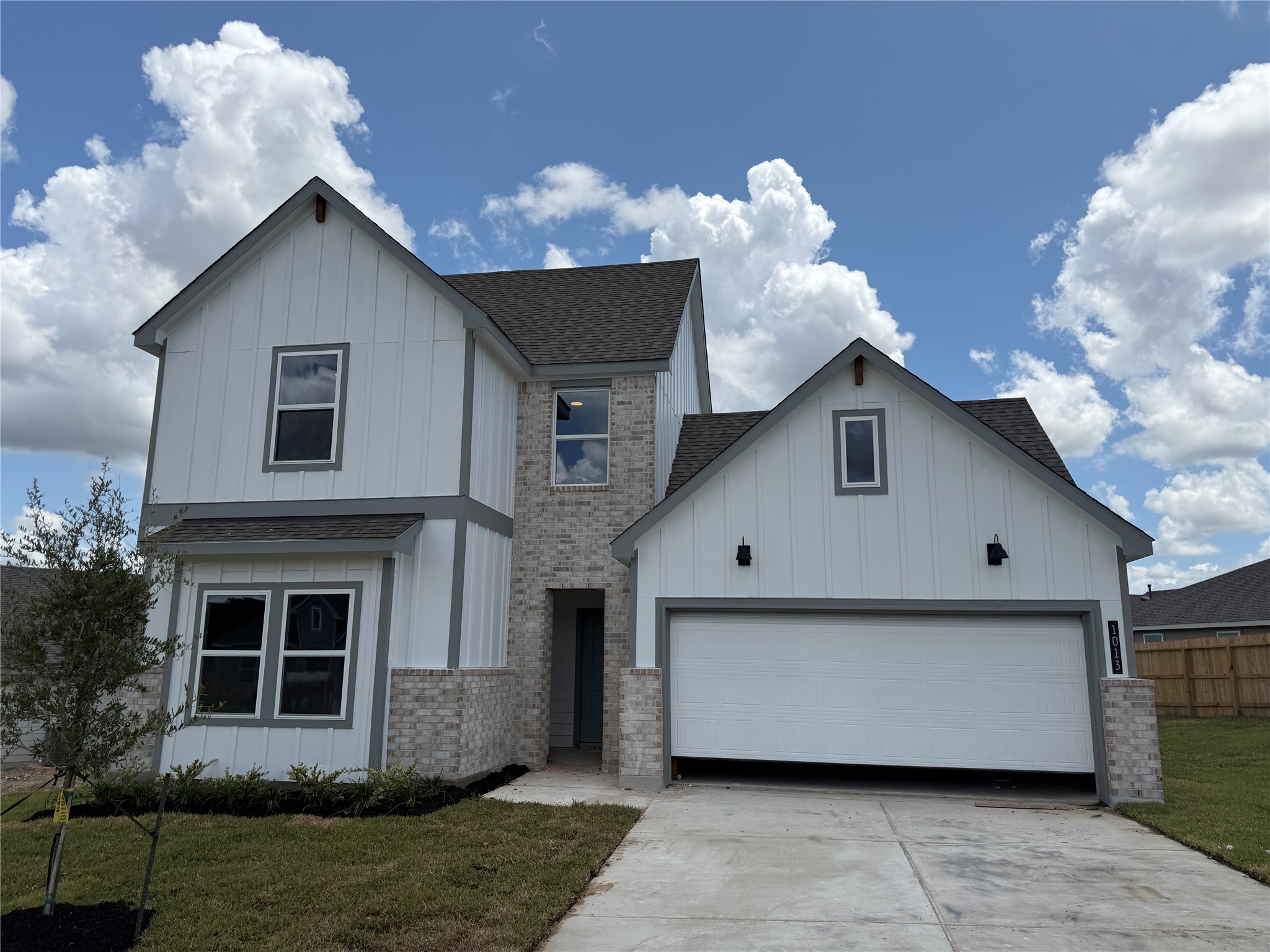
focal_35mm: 24
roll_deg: -0.3
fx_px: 881
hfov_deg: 71.6
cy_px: 476
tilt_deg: +10.9
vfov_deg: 56.8
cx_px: 635
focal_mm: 6.76
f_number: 1.78
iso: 80
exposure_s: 1/8130
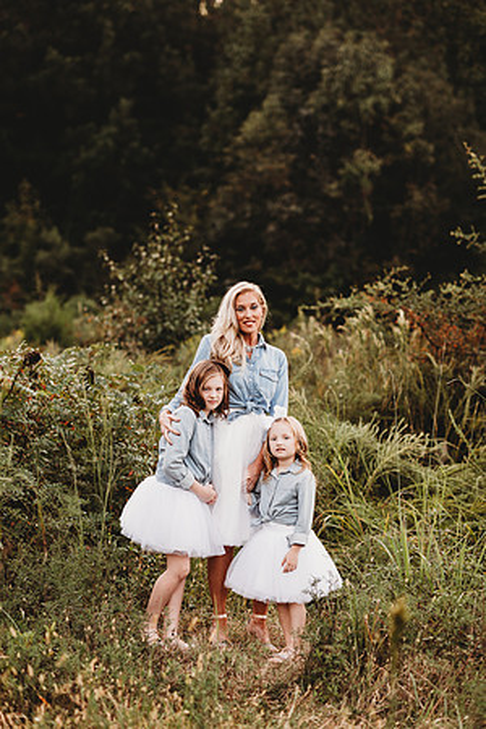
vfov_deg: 23.9
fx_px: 1721
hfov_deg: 16.1
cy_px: 364
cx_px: 243
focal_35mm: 85
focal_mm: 85
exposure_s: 1/200
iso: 125
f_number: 2.2
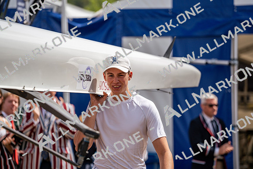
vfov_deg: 6.9
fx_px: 1406
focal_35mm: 200
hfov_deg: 10.3
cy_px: 84
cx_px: 126
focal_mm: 200
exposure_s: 1/2500
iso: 100
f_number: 4
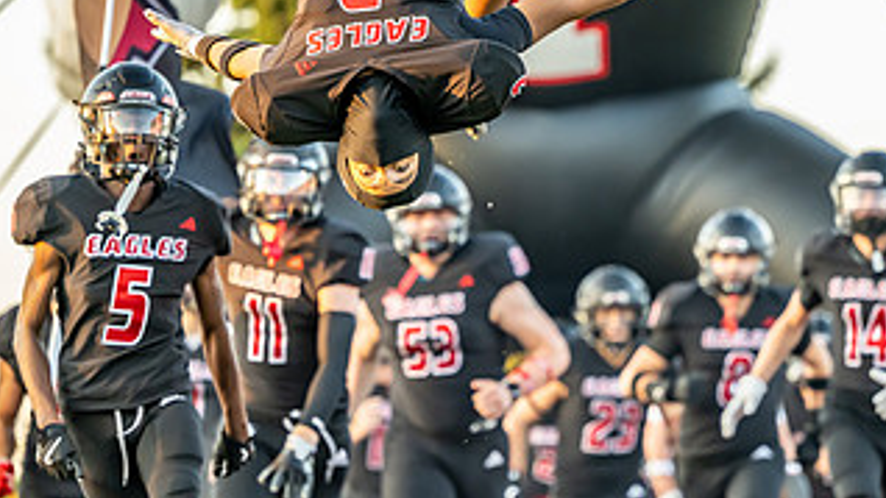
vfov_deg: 4.4
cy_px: 168
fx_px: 6509
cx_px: 507
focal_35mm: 277
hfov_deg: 7.8
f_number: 2.8
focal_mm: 145
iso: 1000
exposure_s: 1/1000
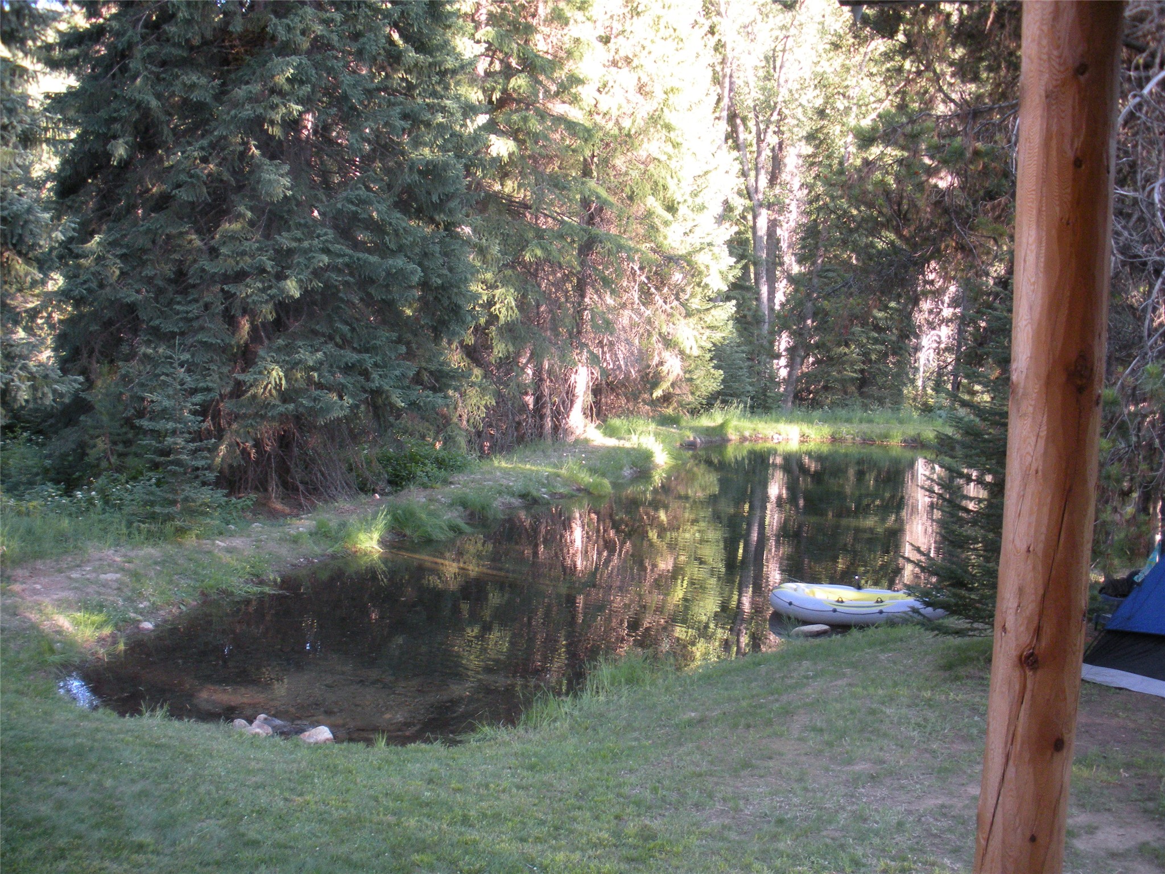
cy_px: 437
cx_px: 582
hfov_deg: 52.6
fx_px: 1178
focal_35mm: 35
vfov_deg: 40.7
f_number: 3.5
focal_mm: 6.3
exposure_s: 1/64.5
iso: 273
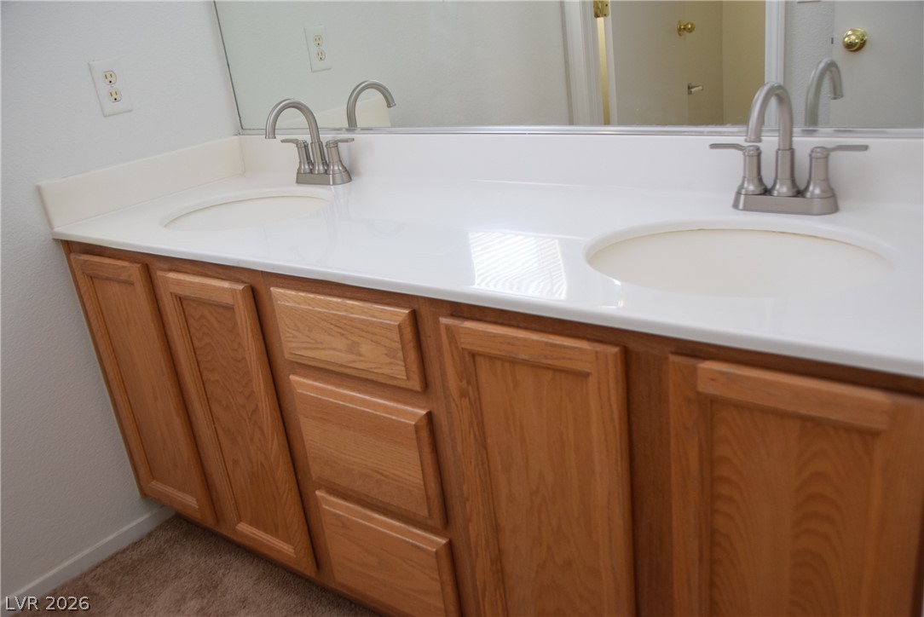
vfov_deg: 40.0
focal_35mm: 33
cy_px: 308
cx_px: 462
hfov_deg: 57.2
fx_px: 847
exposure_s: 1/60
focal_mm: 22
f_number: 3.8
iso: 1000
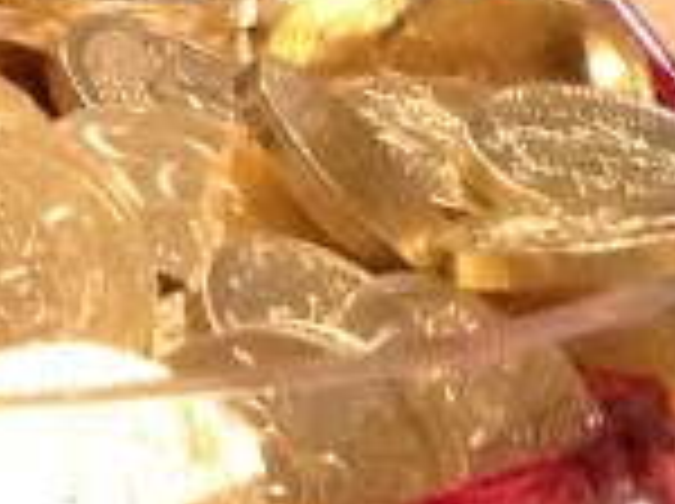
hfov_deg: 7.4
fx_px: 4867
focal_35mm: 250
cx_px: -934
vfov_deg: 5.8
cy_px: -536
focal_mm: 4.28
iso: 800
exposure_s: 1/15
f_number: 2.4
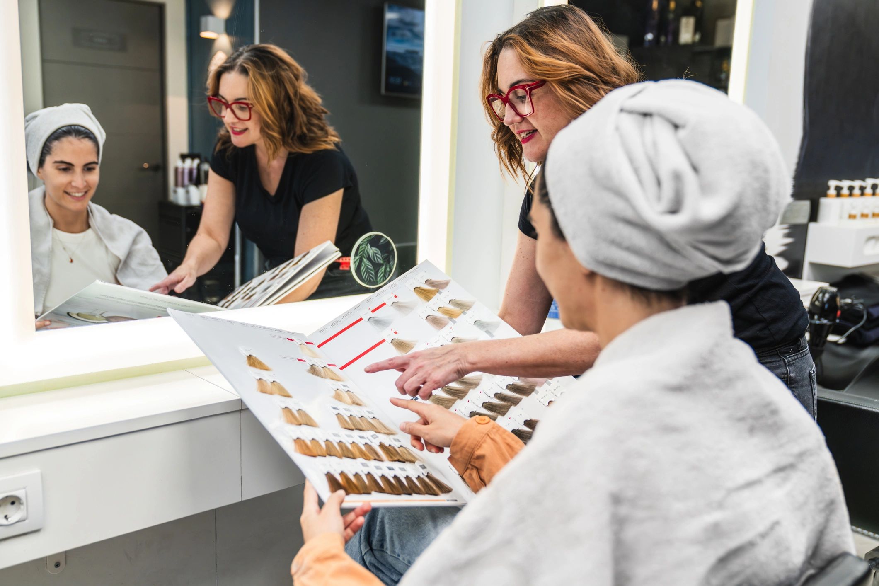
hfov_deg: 57.2
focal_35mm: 33
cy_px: 293
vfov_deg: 40.0
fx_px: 806
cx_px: 440
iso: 640
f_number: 2.8
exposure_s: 1/400
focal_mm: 33
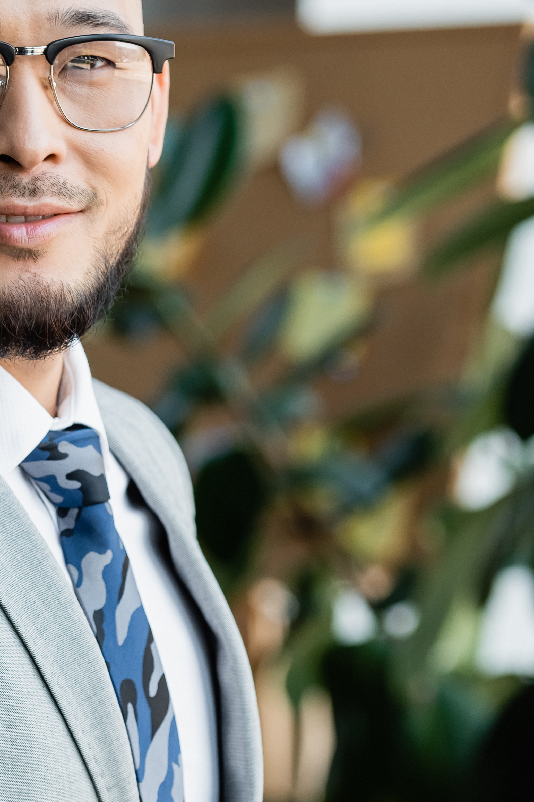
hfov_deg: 5.2
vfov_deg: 7.8
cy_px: 481
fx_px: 5897
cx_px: -23
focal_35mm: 265
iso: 250
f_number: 4
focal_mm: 112
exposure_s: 1/160
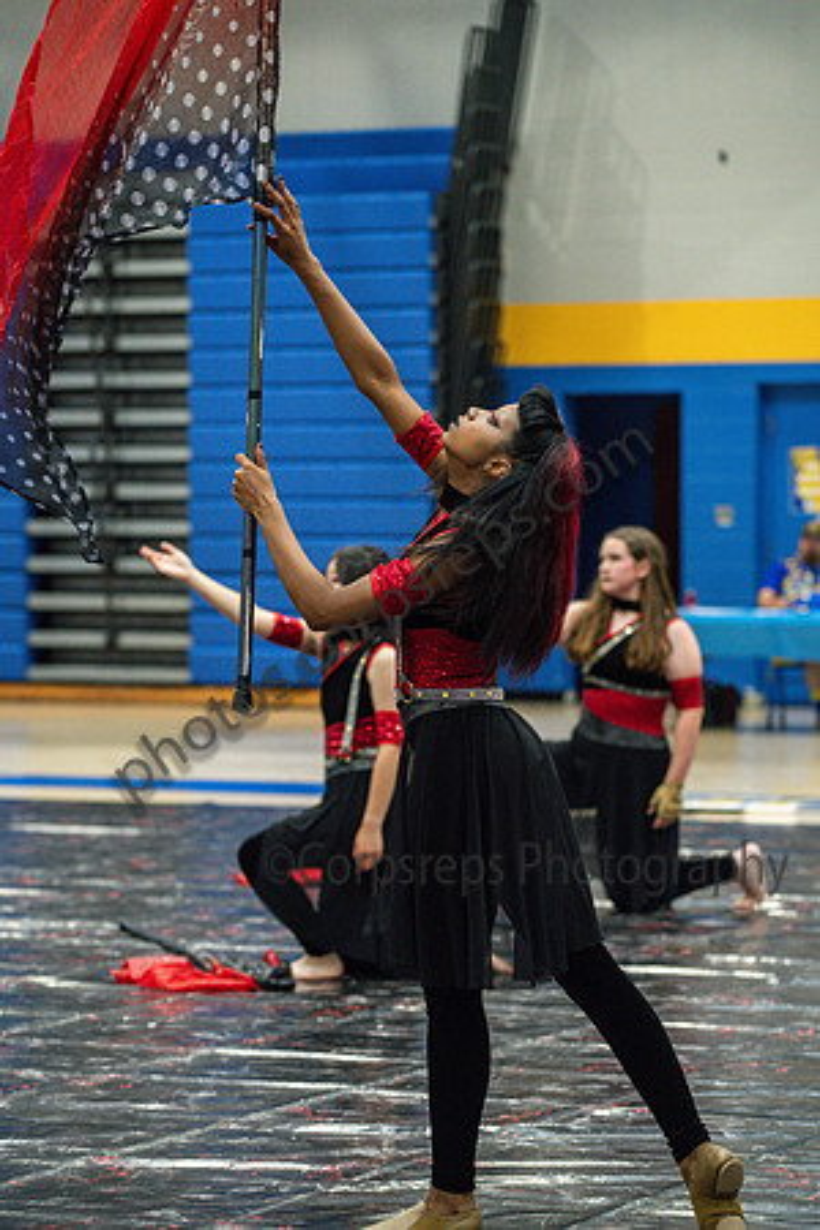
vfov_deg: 16.4
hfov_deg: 11.0
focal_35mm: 125
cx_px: 410
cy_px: 615
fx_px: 4270
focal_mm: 125
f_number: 4
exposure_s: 1/500
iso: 6400
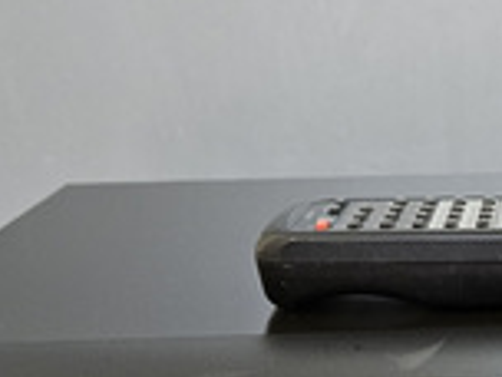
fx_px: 1320
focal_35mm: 91
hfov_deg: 20.5
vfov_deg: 16.1
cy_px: 304
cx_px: 561
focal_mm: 5.4
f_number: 1.8
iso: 640
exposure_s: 1/33.3
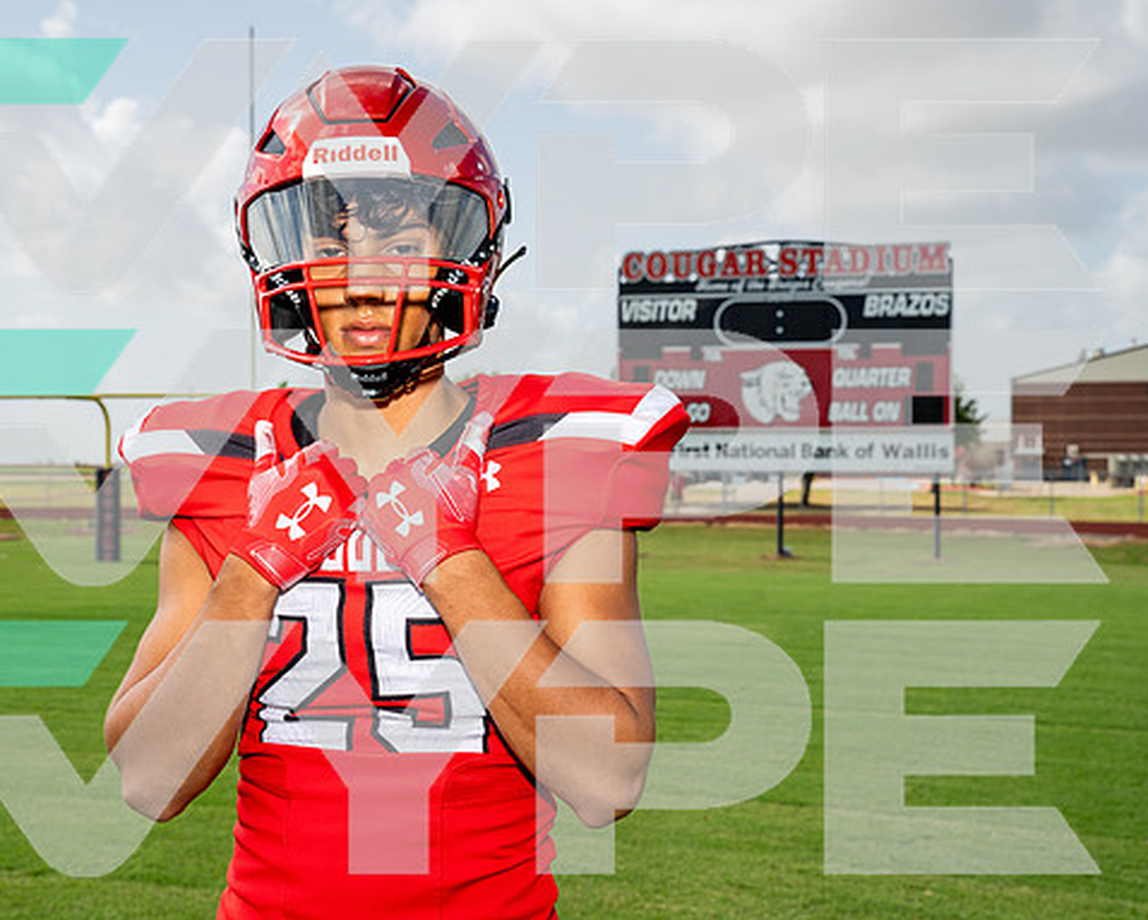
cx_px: 499
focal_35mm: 52
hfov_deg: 35.9
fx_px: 1768
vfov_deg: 29.2
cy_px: 451
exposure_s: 1/250
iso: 100
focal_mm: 44
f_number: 8
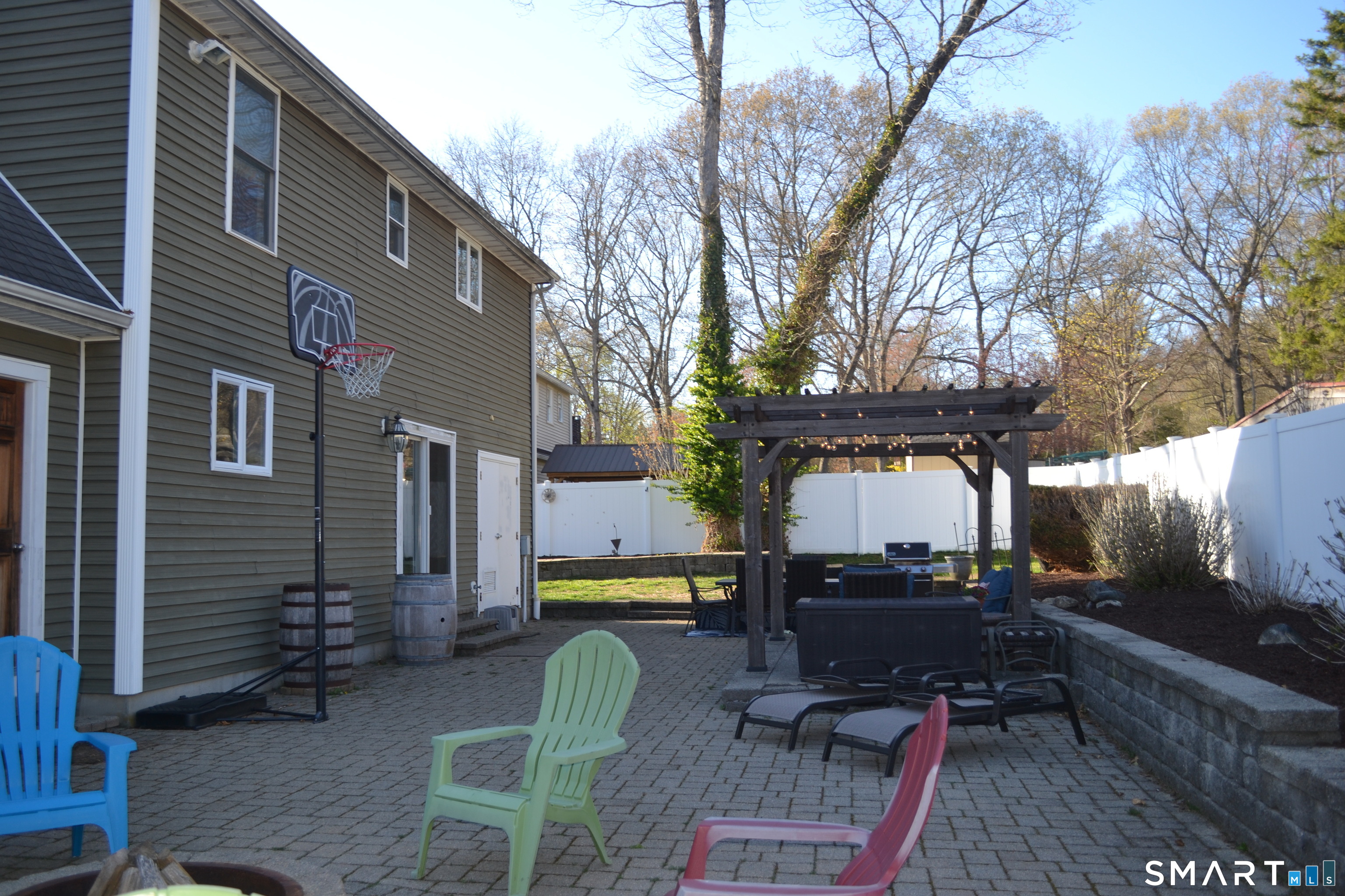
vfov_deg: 43.6
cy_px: 448
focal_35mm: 30
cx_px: 672
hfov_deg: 61.9
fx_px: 1121
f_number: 4.5
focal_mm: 20
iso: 100
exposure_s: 1/200
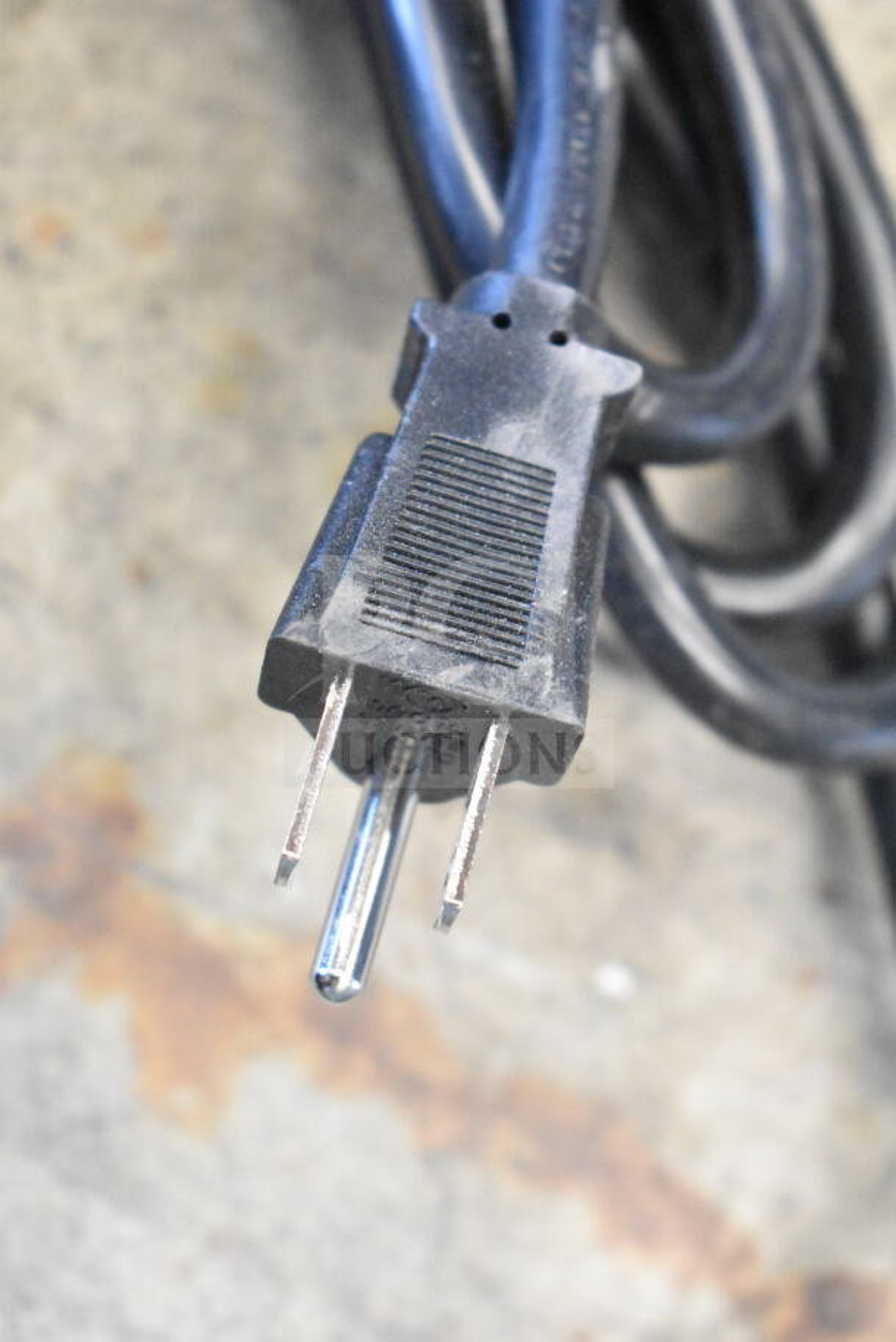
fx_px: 2686
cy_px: 671
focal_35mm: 72
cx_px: 448
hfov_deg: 18.9
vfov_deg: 28.1
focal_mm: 48
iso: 11400
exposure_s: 1/80
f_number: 5.3
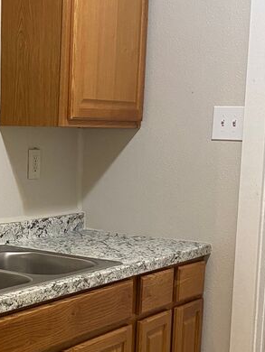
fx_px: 734
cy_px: 226
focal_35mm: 72
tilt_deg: -8.6
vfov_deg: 26.9
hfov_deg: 19.8
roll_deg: -0.1
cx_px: -6
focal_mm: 4.25
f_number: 1.8
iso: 200
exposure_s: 1/60
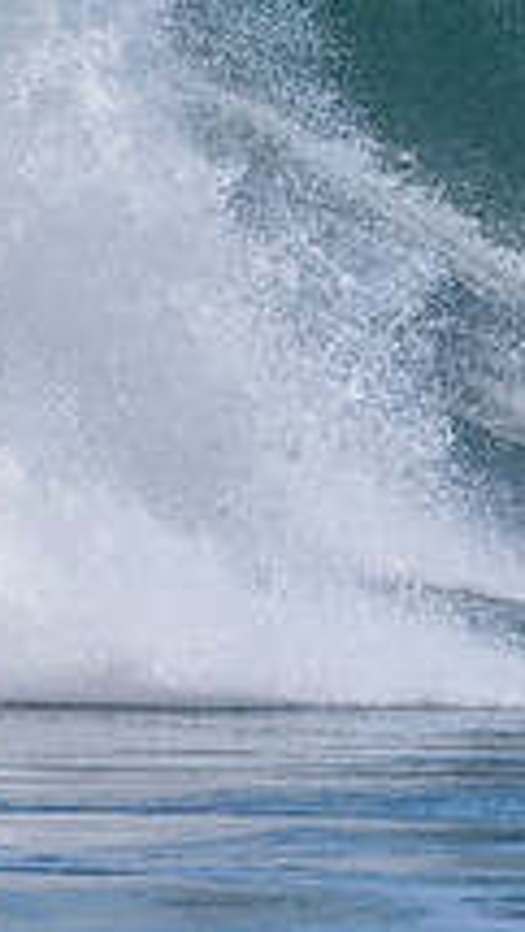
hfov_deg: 0.7
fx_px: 42031
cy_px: 249
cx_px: 1198
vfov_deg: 1.3
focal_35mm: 1699
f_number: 5.6
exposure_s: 1/2000
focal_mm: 400
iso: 450
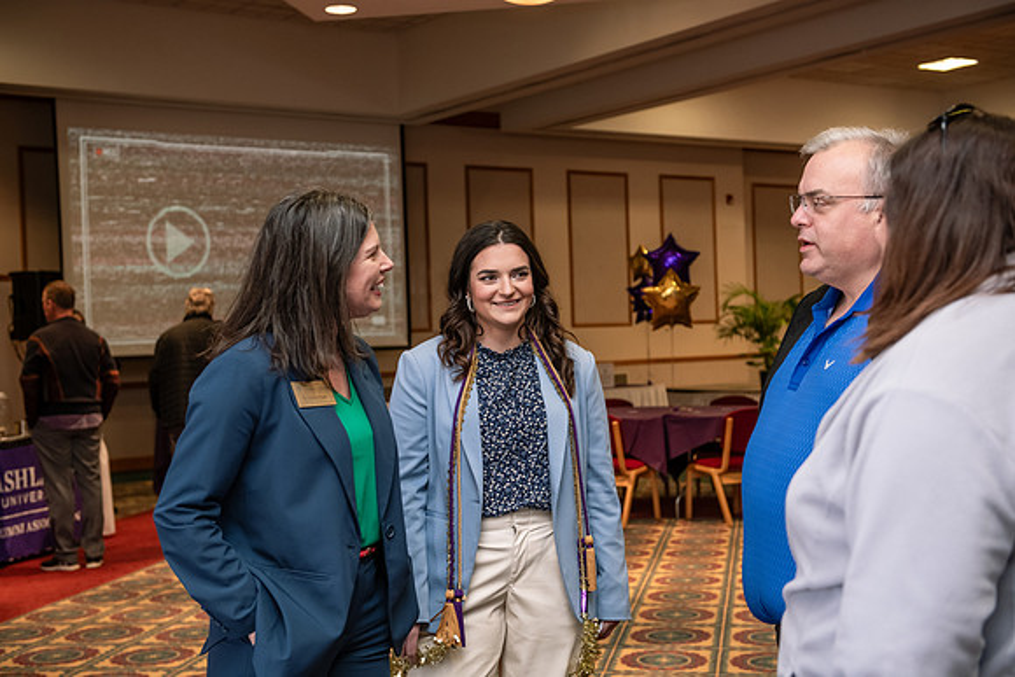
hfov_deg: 39.6
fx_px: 1410
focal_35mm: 50
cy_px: 338
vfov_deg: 27.0
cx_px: 508
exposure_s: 1/160
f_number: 4
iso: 2000
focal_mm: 50
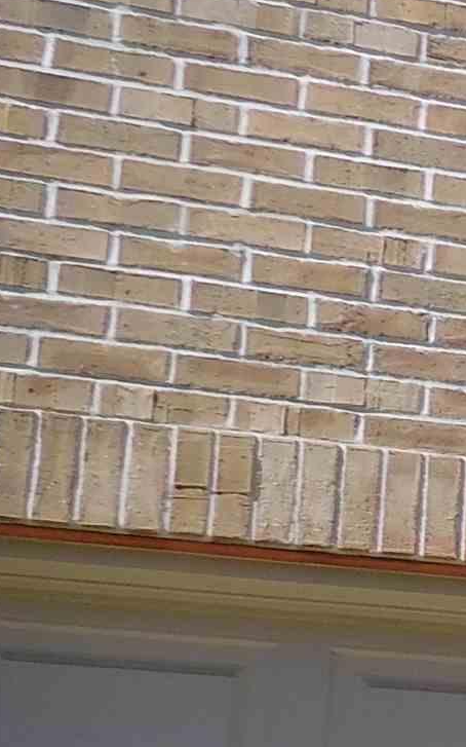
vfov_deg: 18.3
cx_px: 1569
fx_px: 2277
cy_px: 693
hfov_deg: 8.7
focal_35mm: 112
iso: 125
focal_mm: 4.5
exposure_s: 1/800
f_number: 3.4
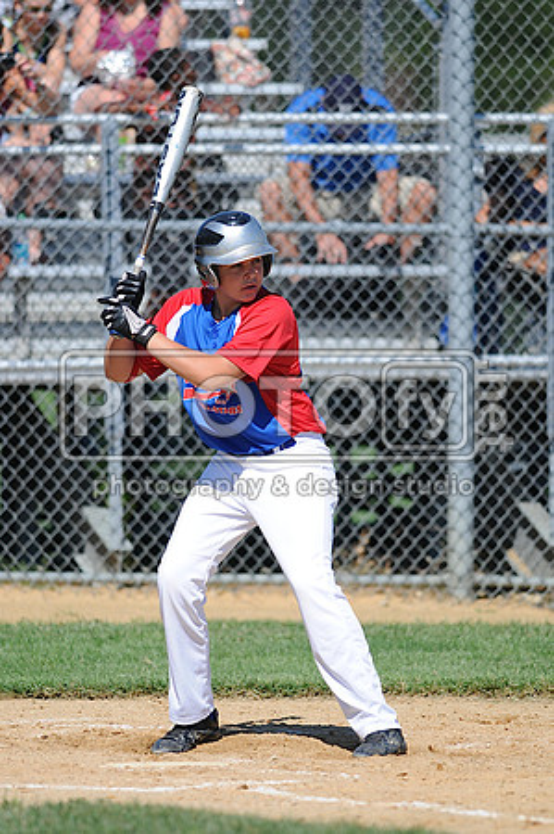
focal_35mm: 450
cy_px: 417
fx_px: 10411
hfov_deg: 3.0
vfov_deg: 4.6
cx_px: 277
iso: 200
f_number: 4
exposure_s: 1/2000
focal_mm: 300
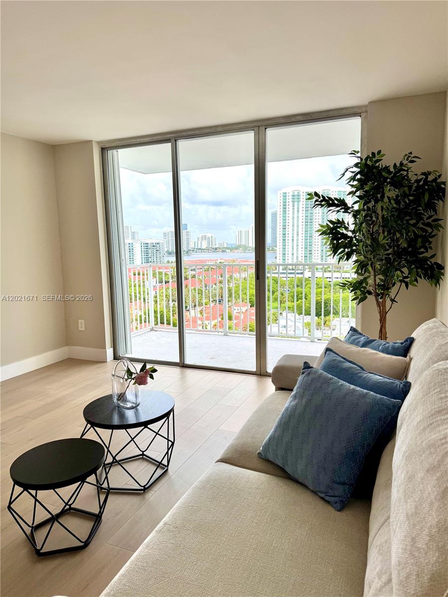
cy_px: 298
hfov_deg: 56.8
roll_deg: +1.7
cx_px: 224
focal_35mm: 24
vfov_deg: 71.6
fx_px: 414
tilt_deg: -6.6
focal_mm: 6.76
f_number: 1.78
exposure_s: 1/2041
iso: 80
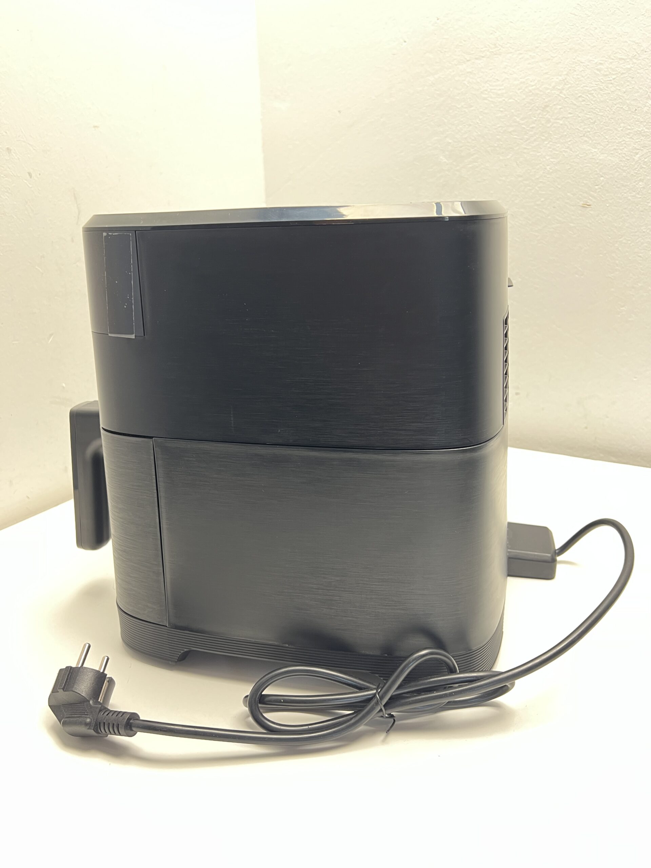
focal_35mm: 26
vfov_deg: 67.3
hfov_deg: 53.1
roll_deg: +1.6
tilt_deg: -18.2
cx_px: 326
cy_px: 434
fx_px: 652
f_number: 1.5
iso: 200
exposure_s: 1/50
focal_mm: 5.7
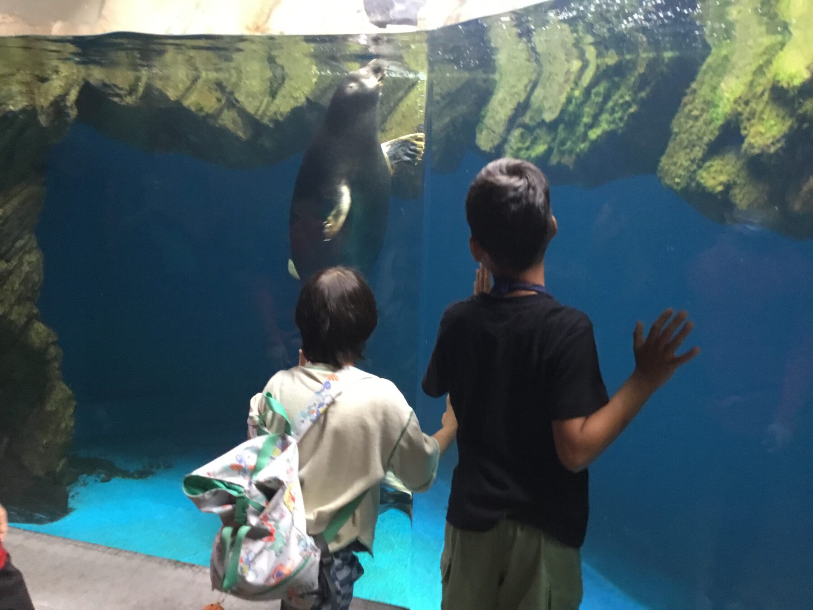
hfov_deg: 58.4
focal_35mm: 31
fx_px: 728
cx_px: 406
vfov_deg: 45.4
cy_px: 305
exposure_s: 1/33
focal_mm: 3.3
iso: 200
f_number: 2.4
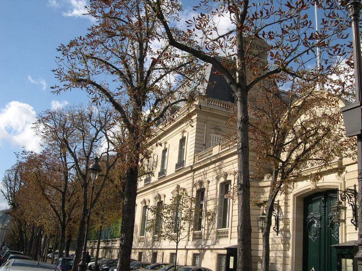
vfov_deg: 37.7
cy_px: 136
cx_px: 181
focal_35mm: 38
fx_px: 397
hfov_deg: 49.0
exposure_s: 1/197
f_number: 7.6
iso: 100
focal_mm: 8
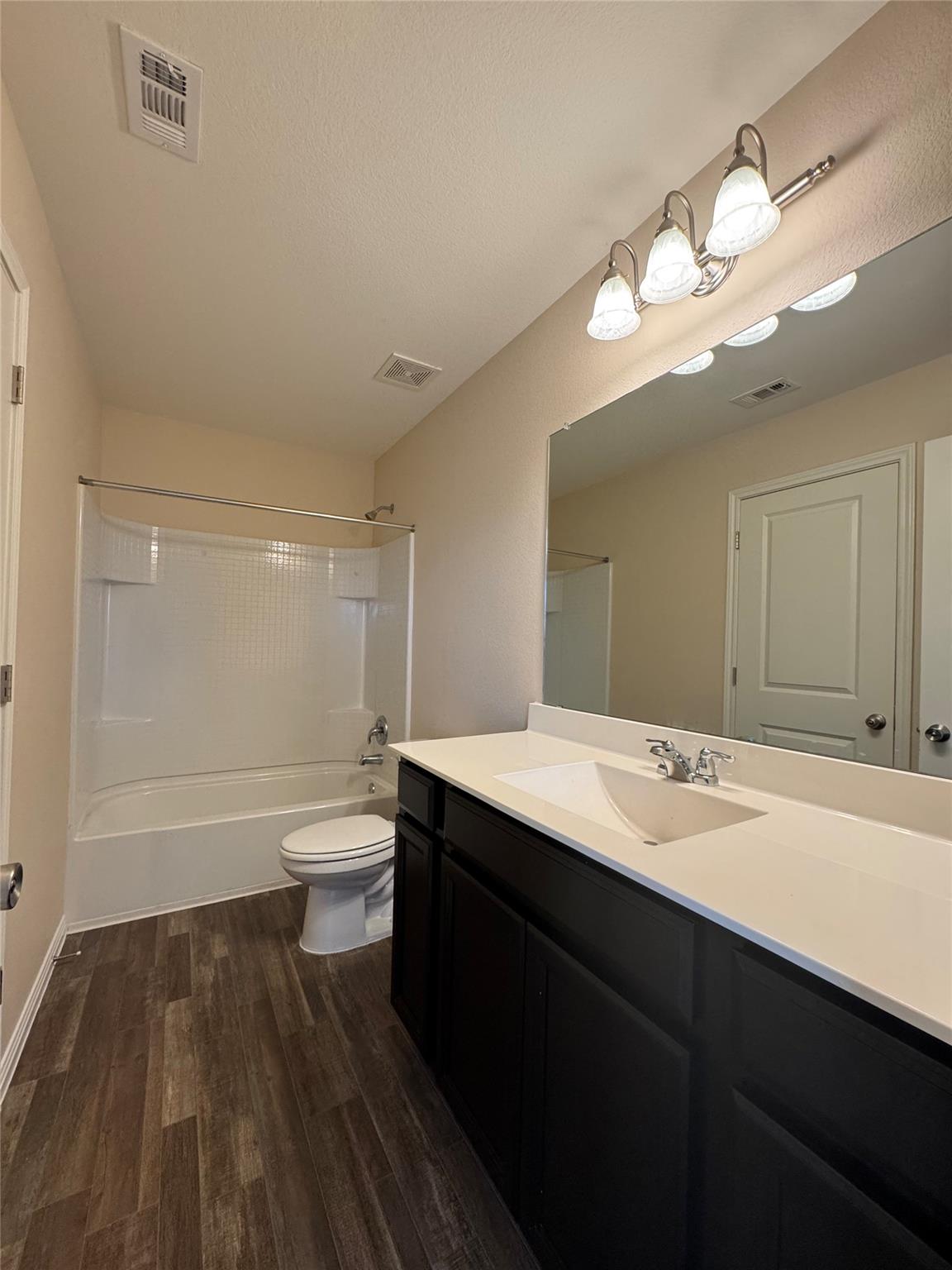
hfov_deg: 85.7
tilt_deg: +0.6
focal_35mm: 14
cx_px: 476
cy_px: 635
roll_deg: -0.8
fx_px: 513
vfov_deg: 102.1
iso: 250
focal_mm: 2.22
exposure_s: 1/120
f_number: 2.2
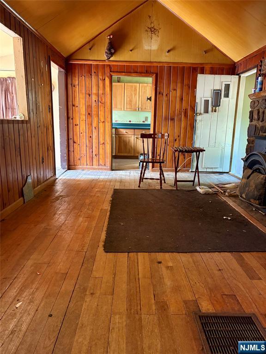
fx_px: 266
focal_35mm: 26
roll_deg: -1.2
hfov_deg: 53.1
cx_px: 133
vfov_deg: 67.3
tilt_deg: -10.7
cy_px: 177
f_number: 1.6
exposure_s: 1/58
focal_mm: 5.96
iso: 500
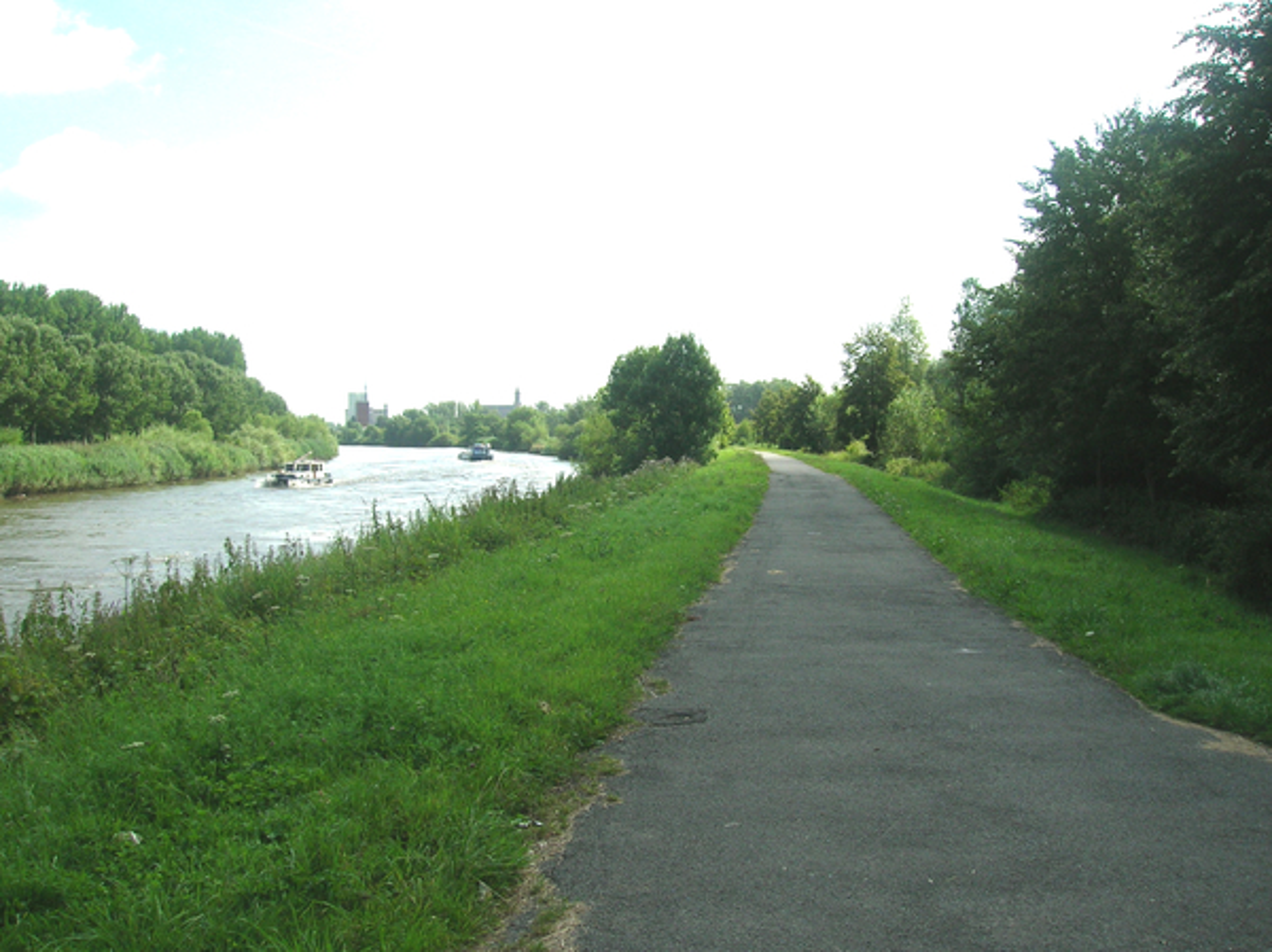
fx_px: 1248
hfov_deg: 54.0
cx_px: 636
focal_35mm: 34
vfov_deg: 41.7
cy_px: 476
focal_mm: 5.7
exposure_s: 1/374
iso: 50
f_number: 4.9
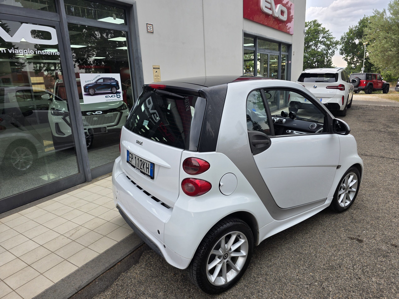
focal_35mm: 23
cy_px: 150
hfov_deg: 73.9
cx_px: 200
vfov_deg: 58.9
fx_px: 265
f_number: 1.7
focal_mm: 6.3
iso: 32
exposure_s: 1/180
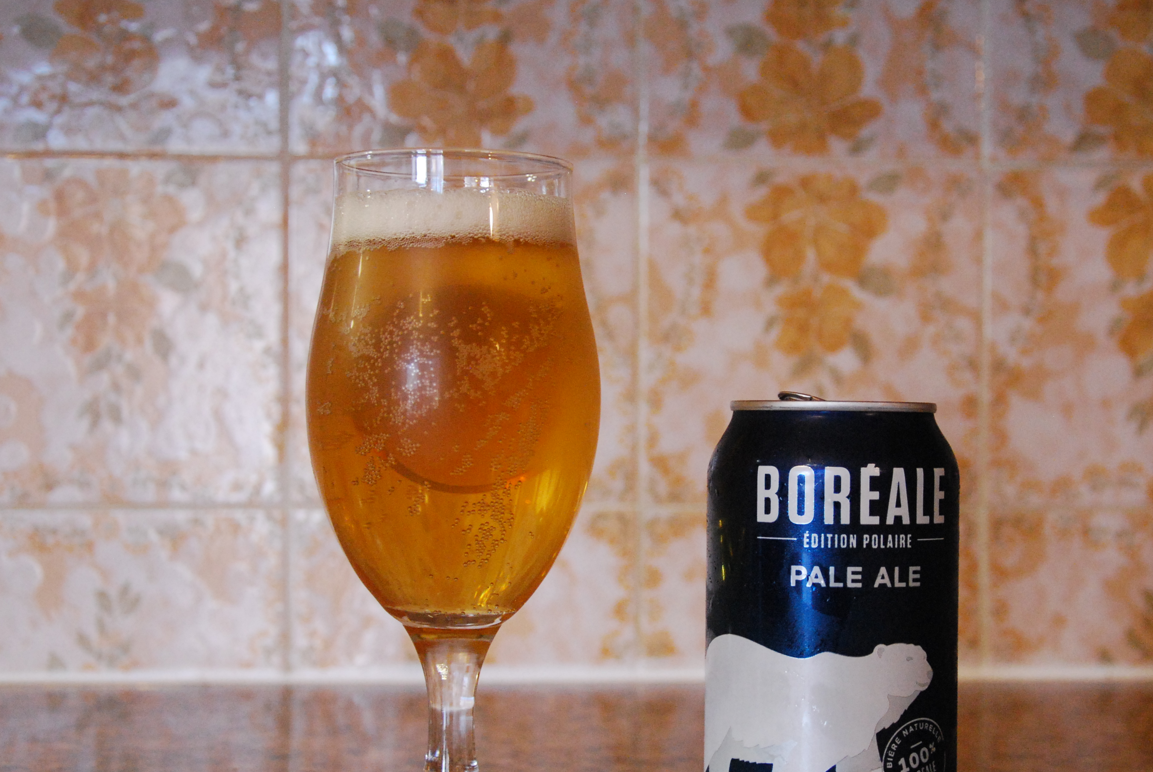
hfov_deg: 30.0
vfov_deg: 20.4
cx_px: 659
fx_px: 2148
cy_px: 433
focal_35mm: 67
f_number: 4.2
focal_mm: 32
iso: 1600
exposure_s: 1/80
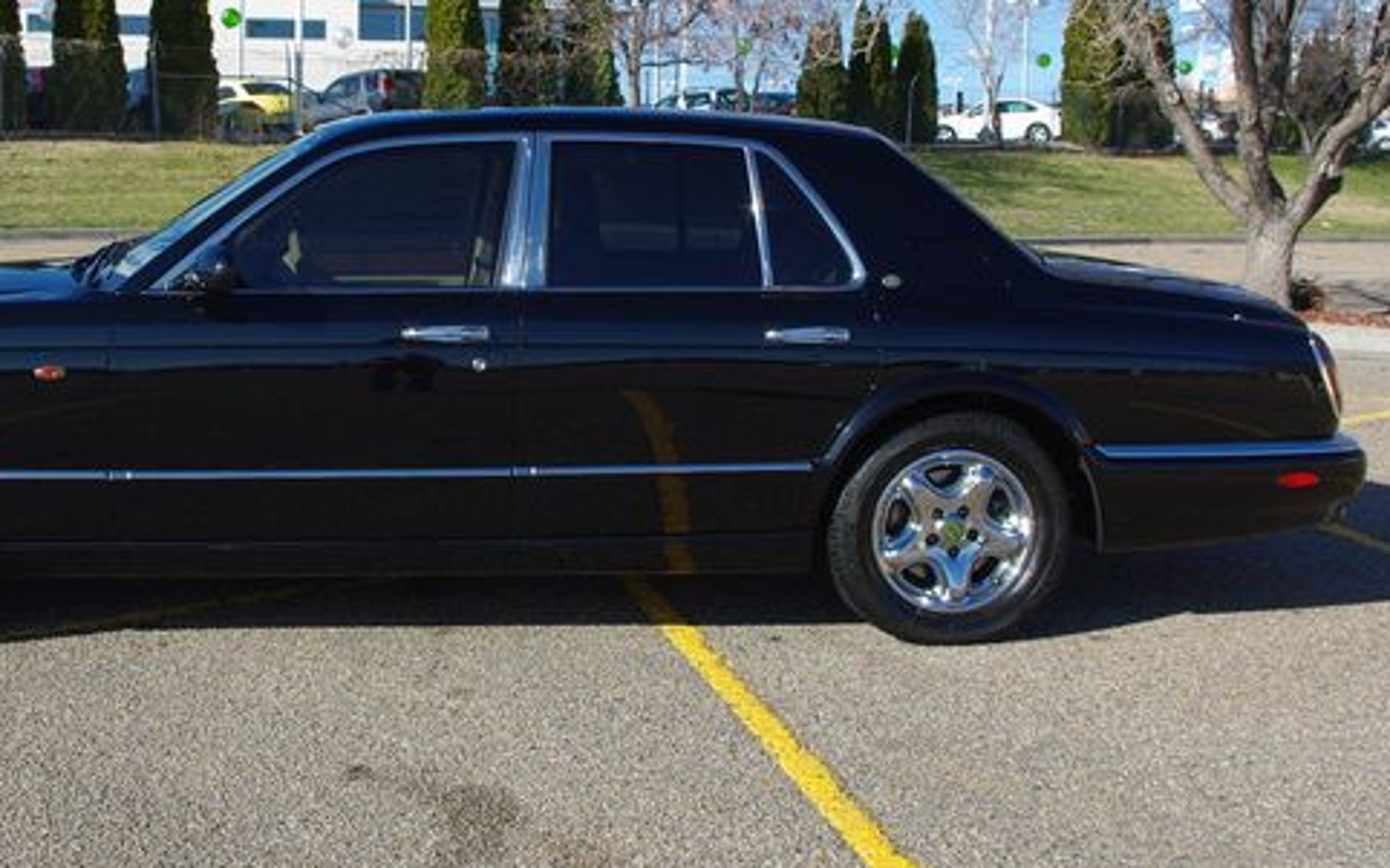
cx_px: 484
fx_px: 1591
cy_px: 365
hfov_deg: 46.6
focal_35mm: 42
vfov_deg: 30.5
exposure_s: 1/250
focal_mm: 21.25
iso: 100
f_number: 8
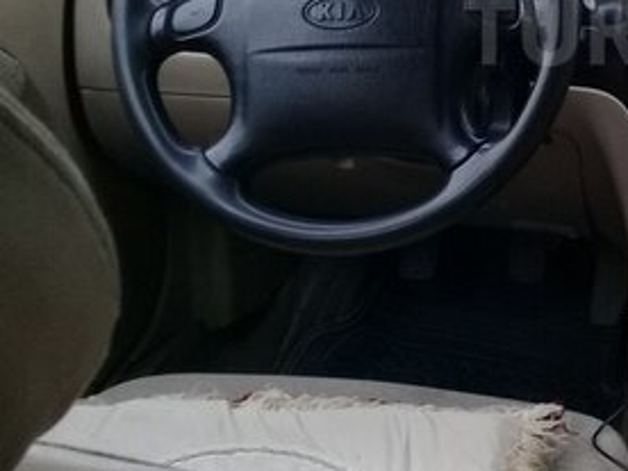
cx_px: 696
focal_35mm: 74
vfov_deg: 19.5
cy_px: 31
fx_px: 1343
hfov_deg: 24.5
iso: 50
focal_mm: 3.3
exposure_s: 1/33
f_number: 2.2
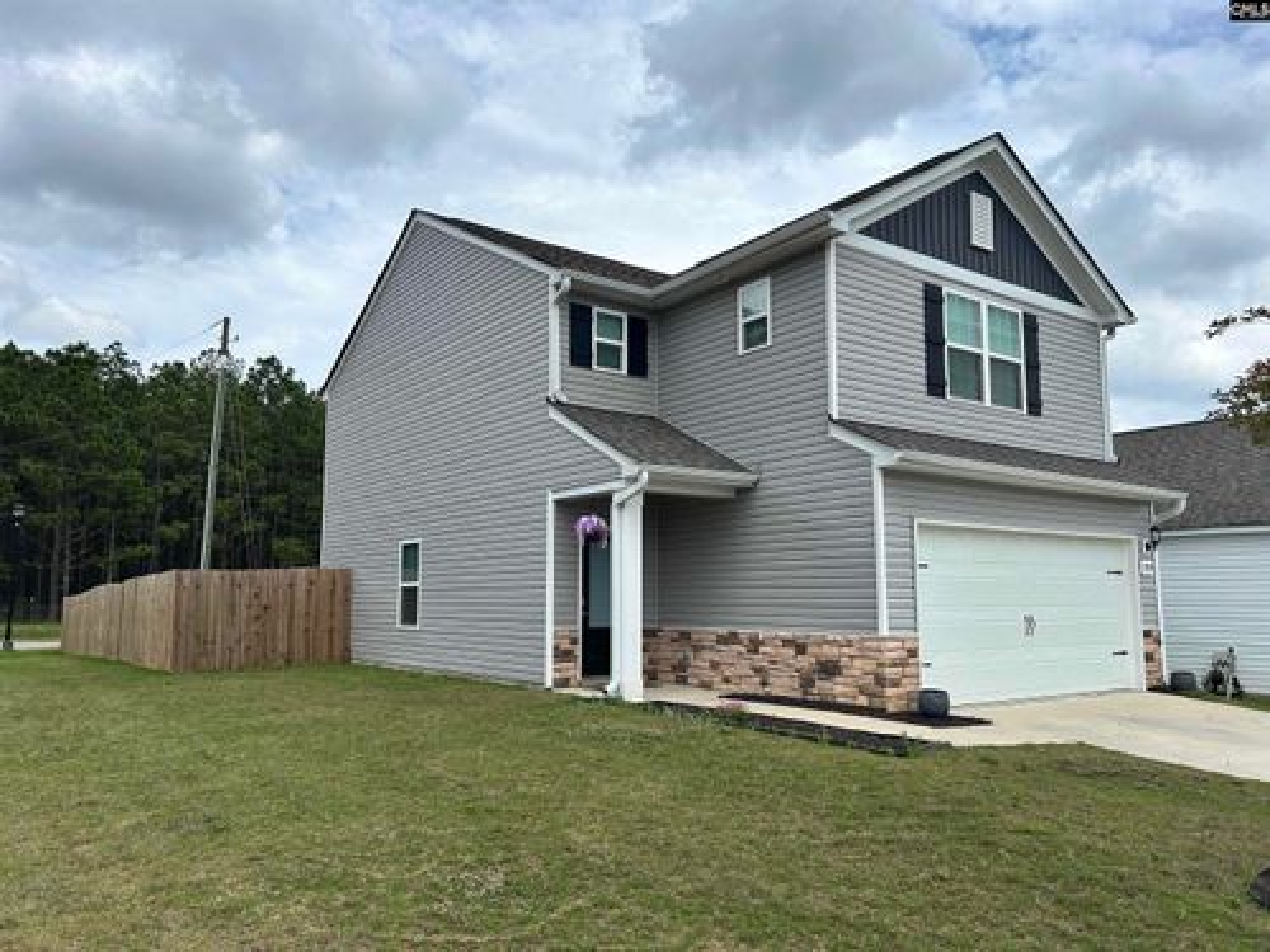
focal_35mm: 26
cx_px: 635
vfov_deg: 53.1
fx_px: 954
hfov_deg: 67.3
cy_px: 476
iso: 50
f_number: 1.5
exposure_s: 1/5319
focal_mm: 5.7
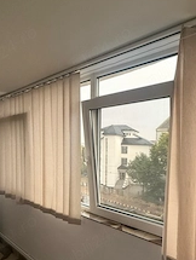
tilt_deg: -4.4
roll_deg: -1.5
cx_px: 116
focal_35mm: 26
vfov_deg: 66.0
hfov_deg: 52.9
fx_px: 196
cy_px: 166
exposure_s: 1/60
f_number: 2.2
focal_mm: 2.22
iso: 400
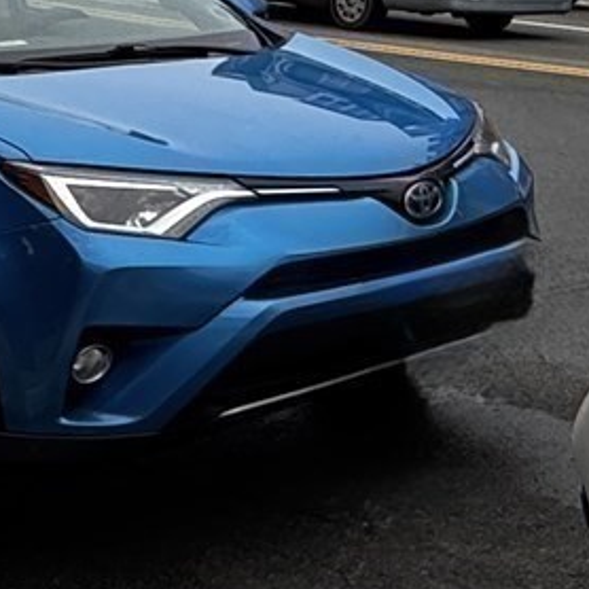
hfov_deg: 15.7
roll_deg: +0.1
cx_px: 1127
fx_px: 1752
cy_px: -51
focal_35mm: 91
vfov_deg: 18.4
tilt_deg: -0.5
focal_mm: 2.22
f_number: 2.2
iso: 40
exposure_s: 1/146
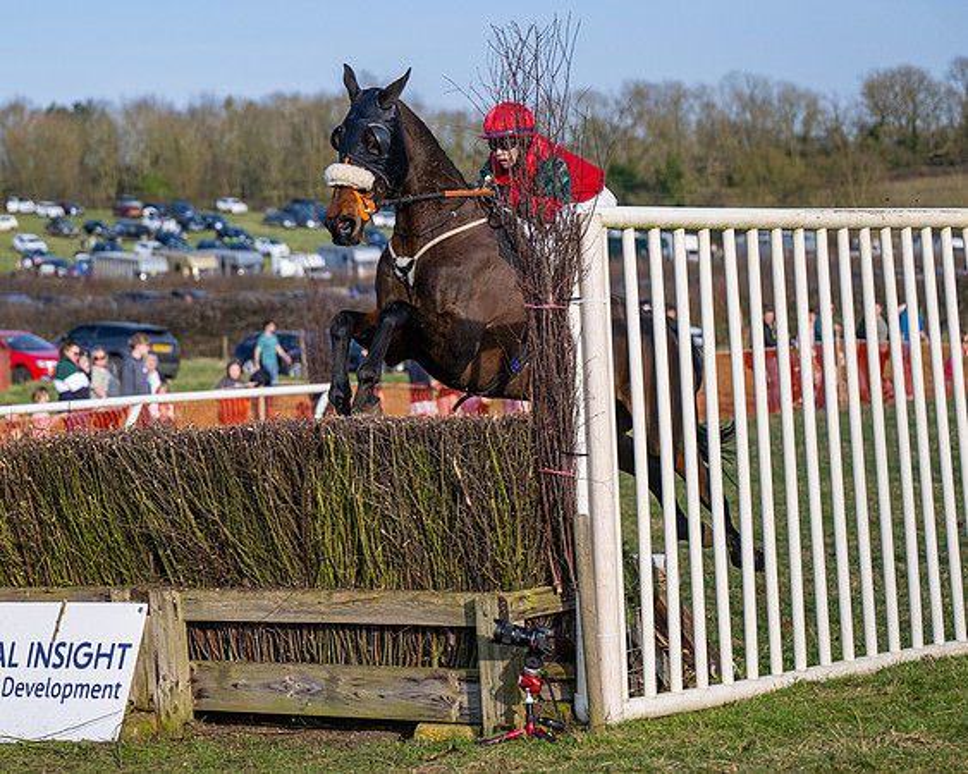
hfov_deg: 19.3
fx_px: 2847
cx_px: 356
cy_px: 320
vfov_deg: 15.5
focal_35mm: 99
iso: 400
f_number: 2.8
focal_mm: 70
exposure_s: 1/6400
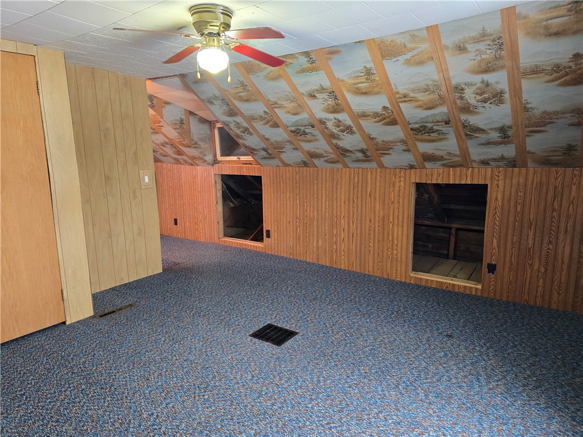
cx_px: 292
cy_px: 218
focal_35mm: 23
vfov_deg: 58.9
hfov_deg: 73.9
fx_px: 387
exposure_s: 1/60
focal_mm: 6.3
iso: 640
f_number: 1.7
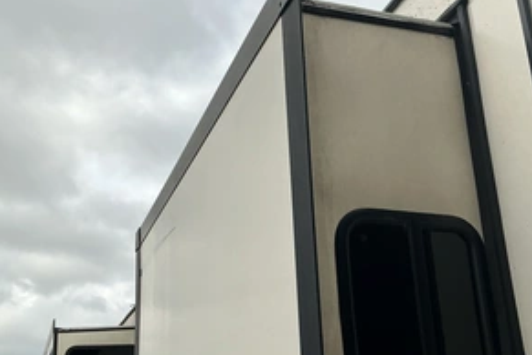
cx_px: 303
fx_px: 591
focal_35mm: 40
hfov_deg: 48.3
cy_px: 260
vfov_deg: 32.8
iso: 25
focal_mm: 3
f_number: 1.8
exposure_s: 1/1848
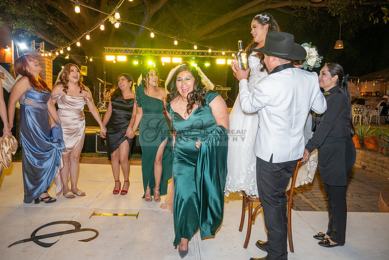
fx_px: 303
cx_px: 194
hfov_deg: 65.5
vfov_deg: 46.4
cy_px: 130
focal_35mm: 28
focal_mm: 28
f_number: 5
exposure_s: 1/80
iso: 2500
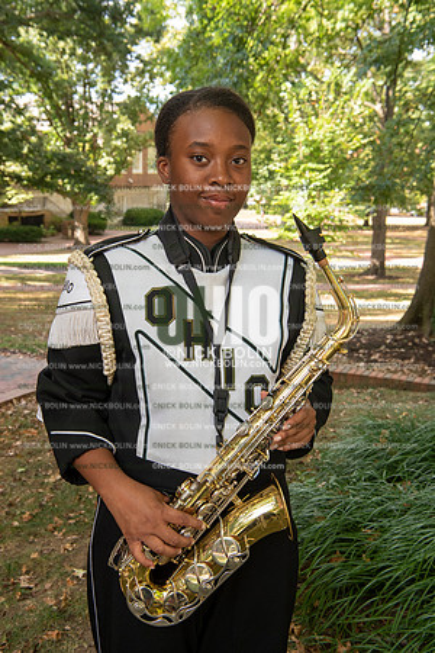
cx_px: 218
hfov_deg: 30.5
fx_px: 797
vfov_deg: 44.5
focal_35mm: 44
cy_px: 326
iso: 500
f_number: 8
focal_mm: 44
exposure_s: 1/100
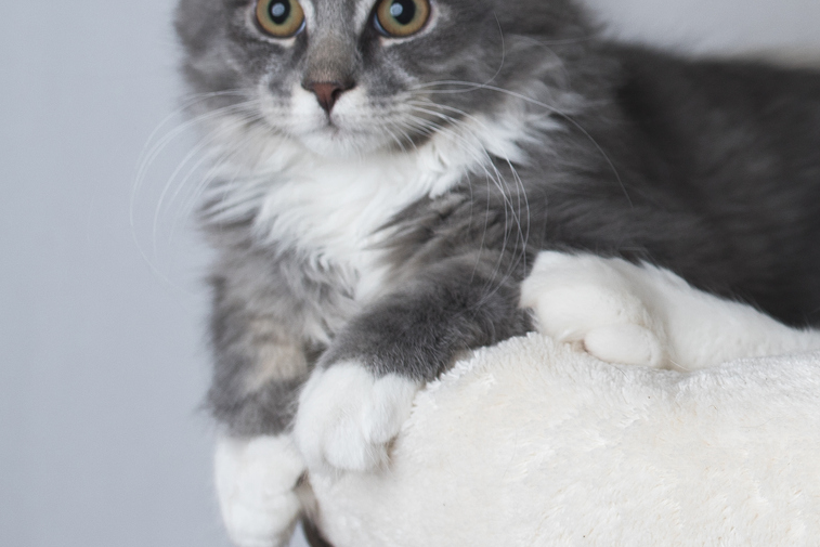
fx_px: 2233
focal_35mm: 98
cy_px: 166
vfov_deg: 13.9
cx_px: 919
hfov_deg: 19.8
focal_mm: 35
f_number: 4
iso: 200
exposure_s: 1/200
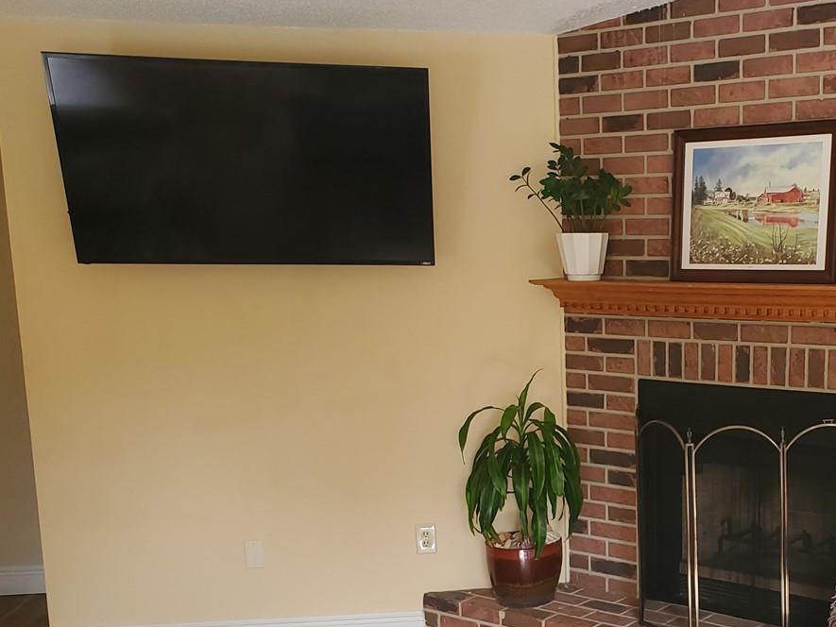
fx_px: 1135
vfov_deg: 30.5
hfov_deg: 38.1
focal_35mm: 47
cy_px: 456
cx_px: 725
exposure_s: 1/60
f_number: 2.4
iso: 64
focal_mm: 4.3
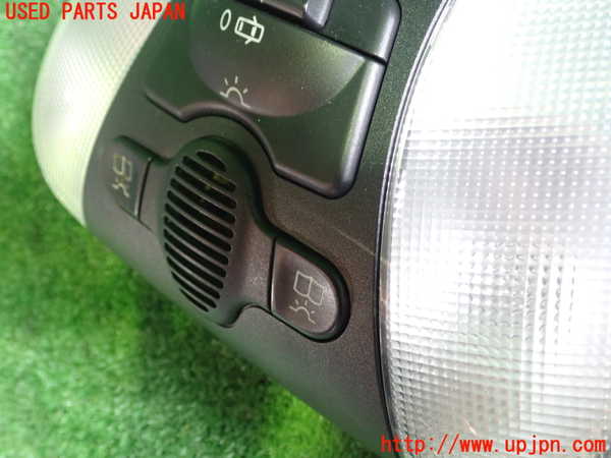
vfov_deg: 37.7
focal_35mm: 38
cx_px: 306
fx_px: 671
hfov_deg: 49.0
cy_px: 229
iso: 800
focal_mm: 6.83
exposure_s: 1/40
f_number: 2.7
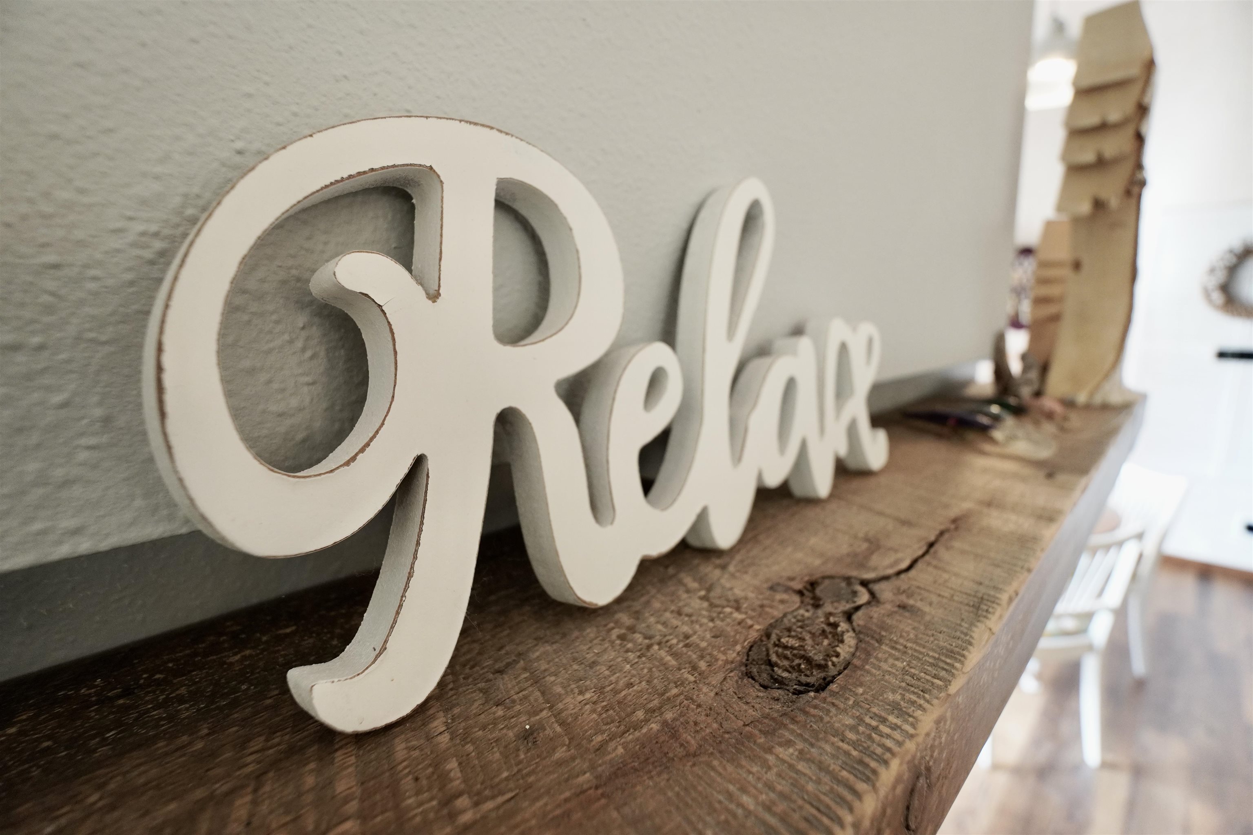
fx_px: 574
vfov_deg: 72.1
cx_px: 626
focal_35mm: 16
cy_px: 418
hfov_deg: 95.0
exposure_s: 1/60
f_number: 4
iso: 1250
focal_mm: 11
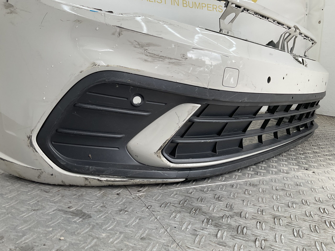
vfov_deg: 48.2
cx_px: 168
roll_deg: -4.0
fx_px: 281
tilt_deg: -11.1
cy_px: 126
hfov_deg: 61.7
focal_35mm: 29
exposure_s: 1/171
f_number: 1.8
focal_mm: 3
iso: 16
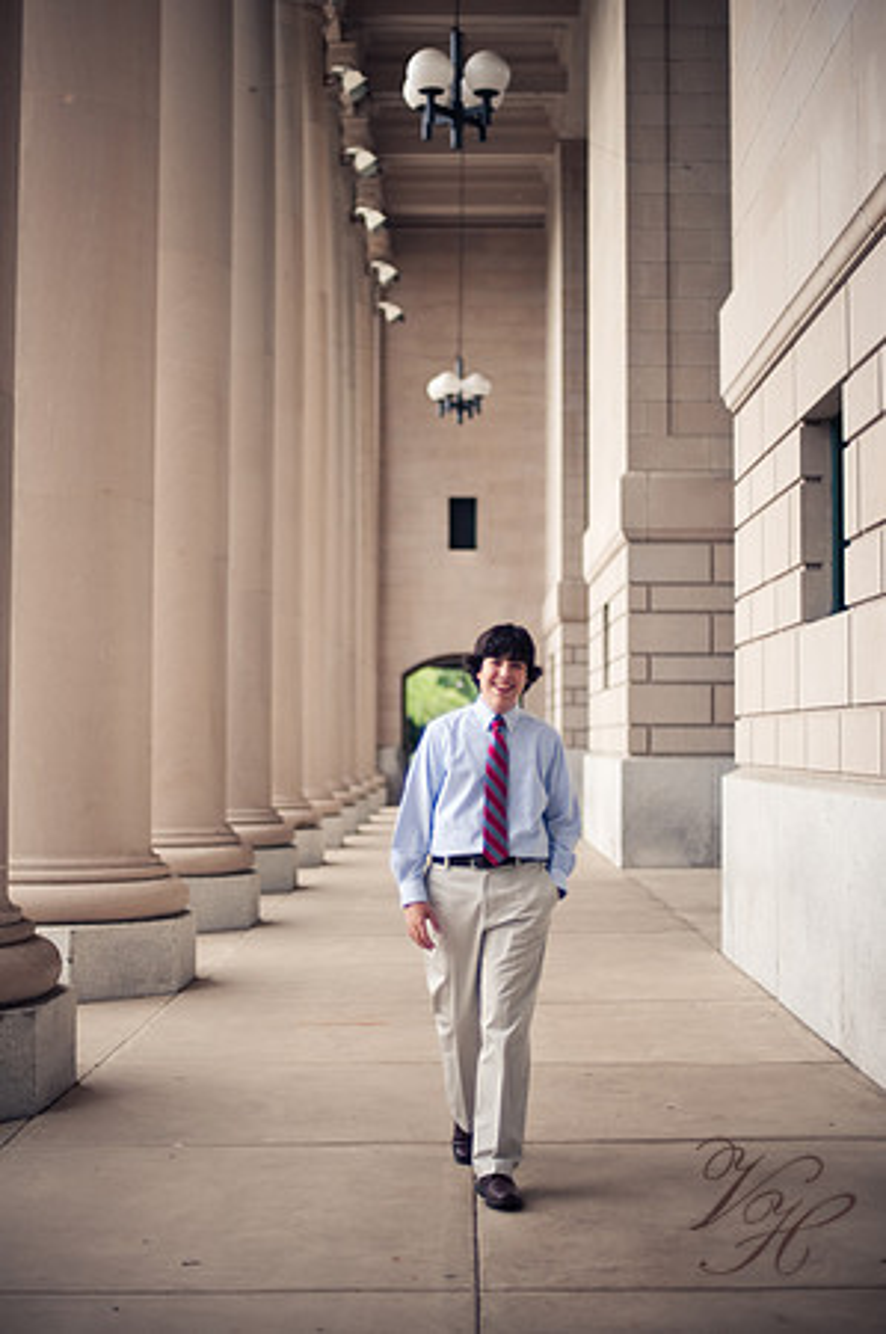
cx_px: 443
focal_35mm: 50
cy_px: 667
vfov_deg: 39.6
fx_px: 1850
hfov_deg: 26.9
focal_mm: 50
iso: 200
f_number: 1.4
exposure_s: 1/400
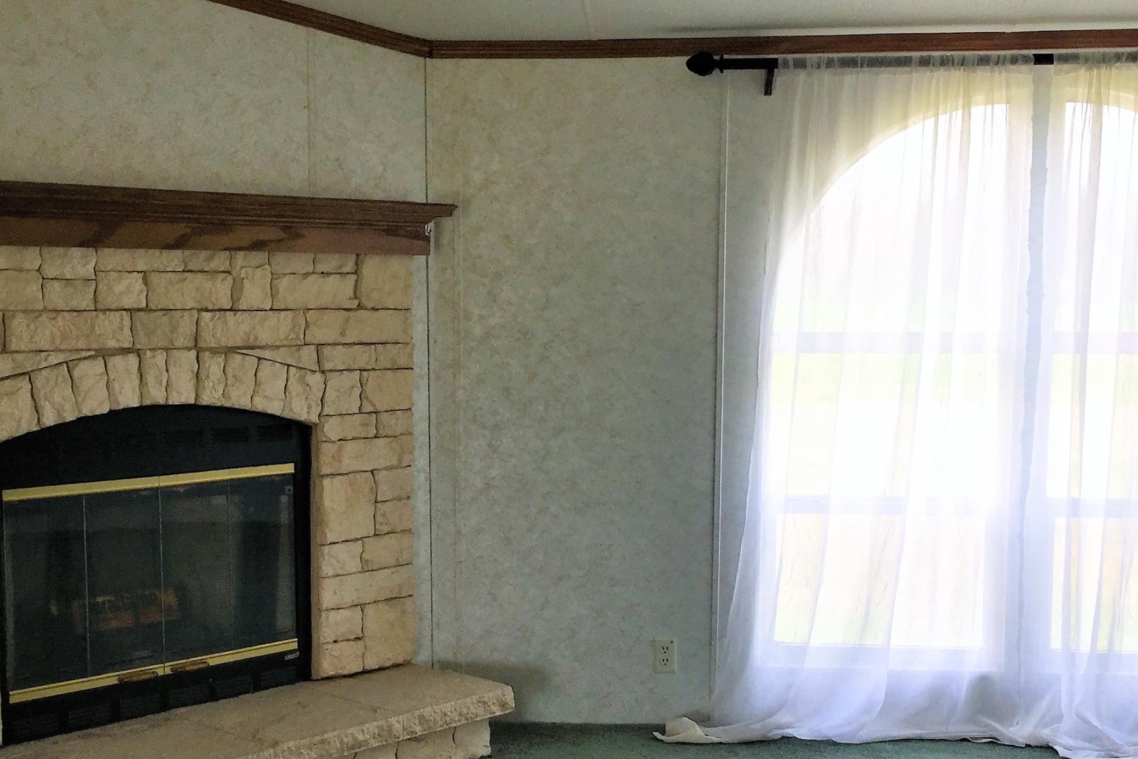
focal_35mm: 51
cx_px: 536
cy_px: 498
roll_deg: -0.9
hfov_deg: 38.9
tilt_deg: -6.0
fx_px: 1612
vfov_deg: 26.4
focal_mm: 4.15
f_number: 2.2
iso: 32
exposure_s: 1/202
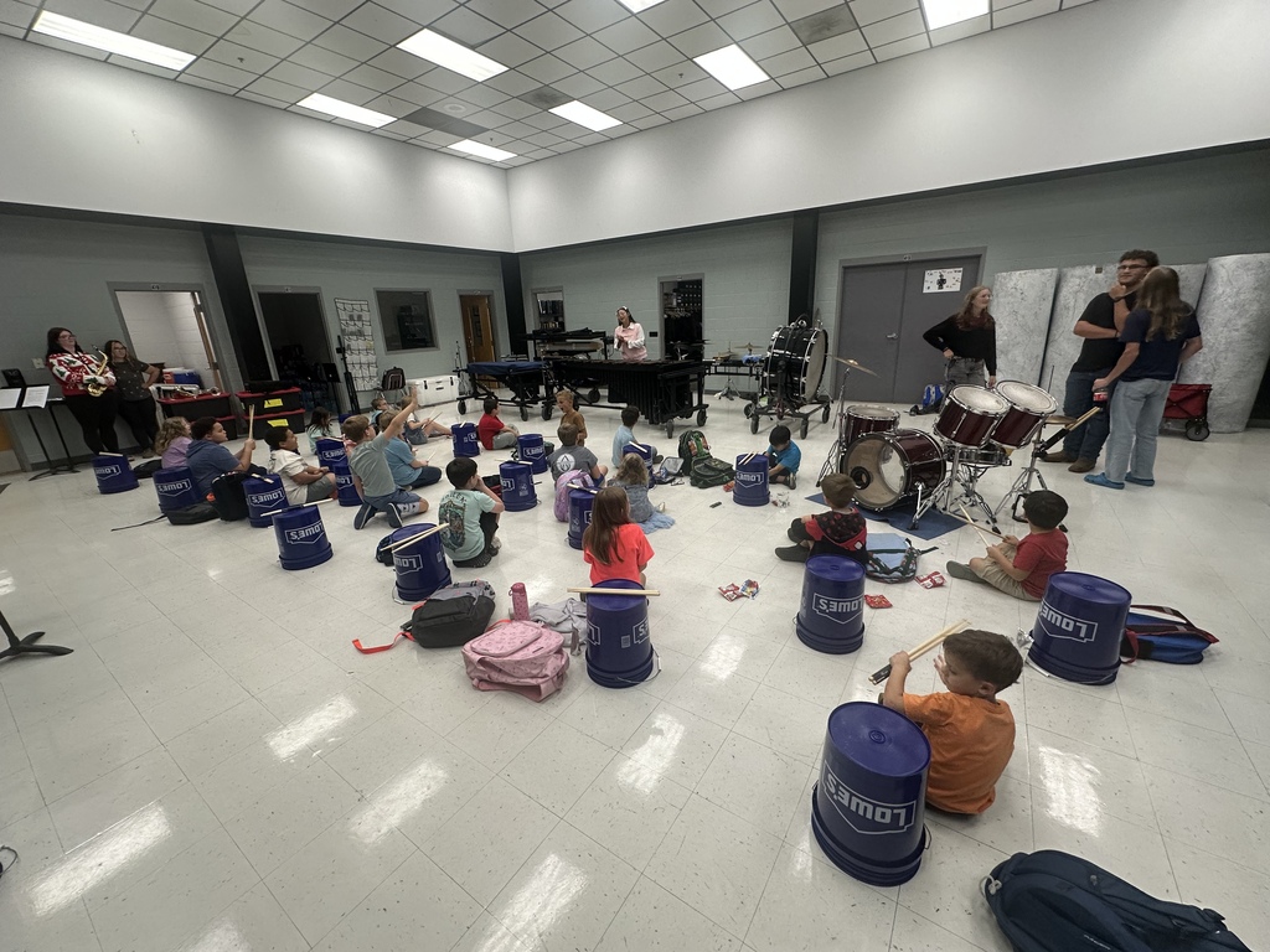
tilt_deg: -17.0
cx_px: 635
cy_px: 476
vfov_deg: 85.7
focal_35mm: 14
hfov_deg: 102.1
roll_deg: +2.0
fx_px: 514
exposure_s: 1/120
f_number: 2.2
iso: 160
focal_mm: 2.22
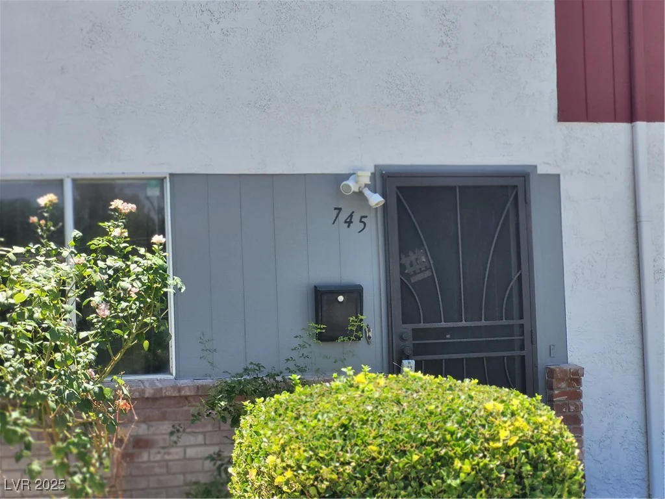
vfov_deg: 19.4
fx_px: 1460
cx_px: 332
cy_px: 250
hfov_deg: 25.7
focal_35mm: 76
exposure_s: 1/298
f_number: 2.4
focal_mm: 7.12
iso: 25
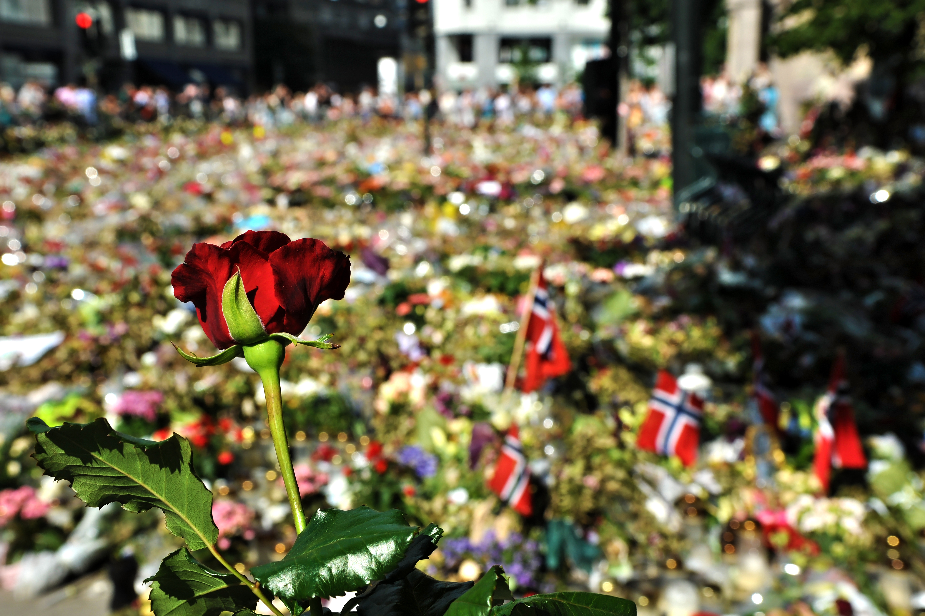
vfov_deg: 29.2
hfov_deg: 42.8
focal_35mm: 46
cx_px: 462
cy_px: 308
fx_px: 1181
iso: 200
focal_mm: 46
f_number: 10
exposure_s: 1/400
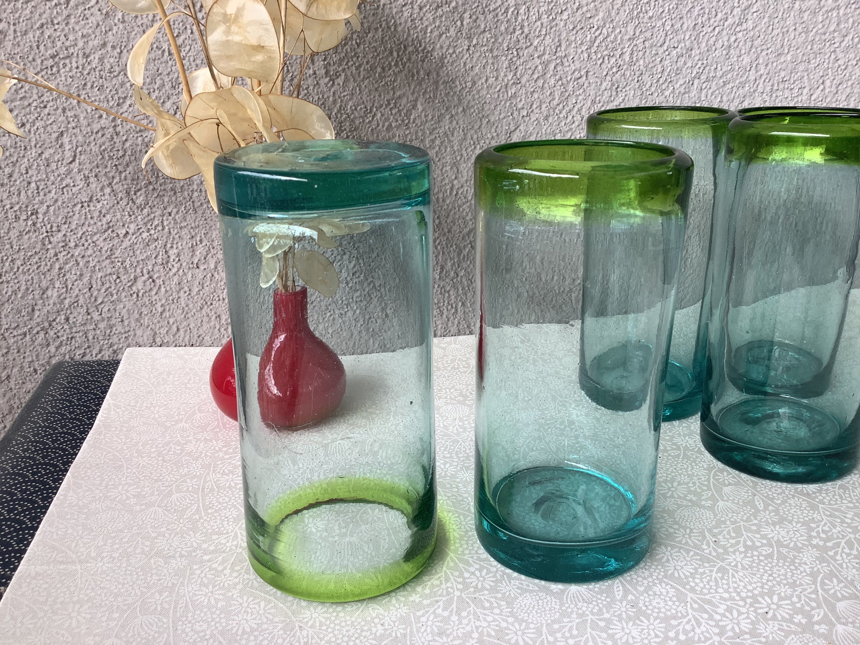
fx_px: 770
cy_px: 322
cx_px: 430
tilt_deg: -17.3
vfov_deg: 45.4
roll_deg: +1.9
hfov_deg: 58.4
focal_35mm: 31
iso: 25
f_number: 2.4
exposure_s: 1/112
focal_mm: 3.3
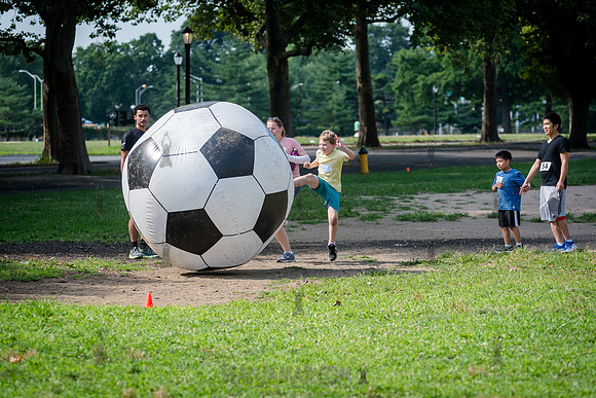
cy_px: 199
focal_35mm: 136
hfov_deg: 15.1
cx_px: 298
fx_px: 2249
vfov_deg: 10.1
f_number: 4
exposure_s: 1/800
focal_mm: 135
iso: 200
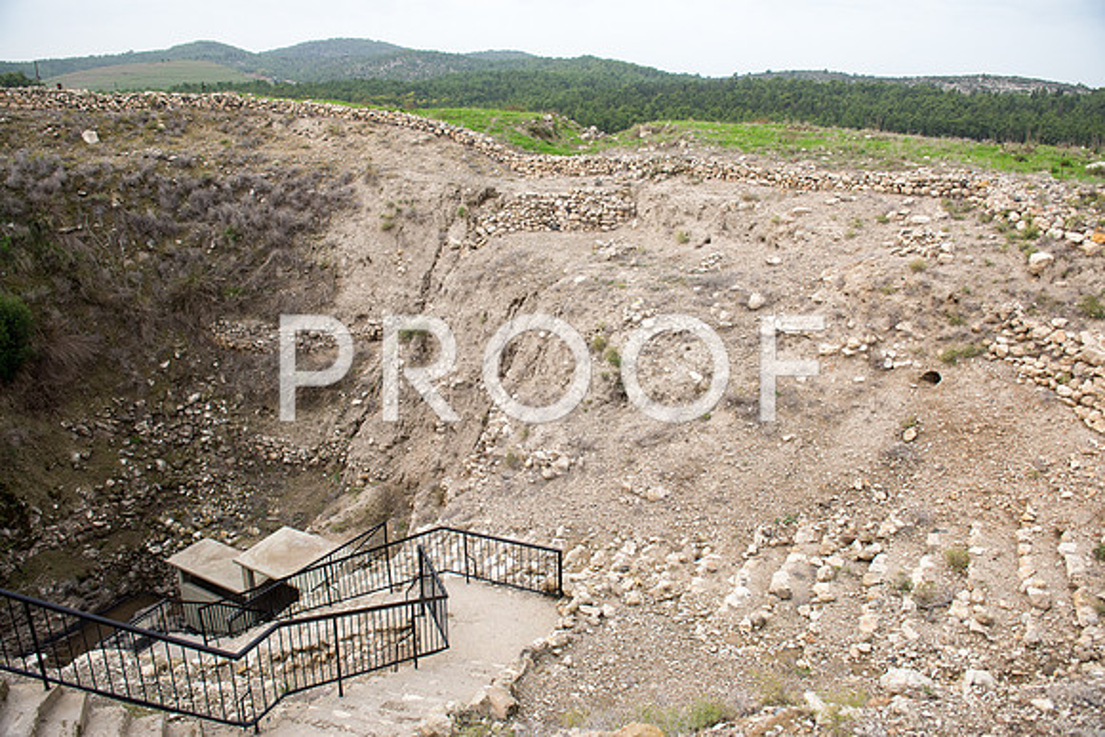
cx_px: 552
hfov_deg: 73.7
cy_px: 368
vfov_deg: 53.2
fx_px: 737
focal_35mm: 24
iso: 100
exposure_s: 1/640
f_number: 3.5
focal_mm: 24
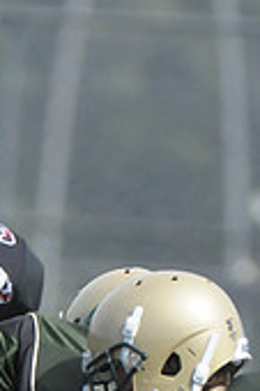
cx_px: -33
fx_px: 16618
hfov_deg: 0.9
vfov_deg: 1.3
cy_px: 637
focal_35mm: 1531
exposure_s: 1/8000
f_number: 4
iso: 1600
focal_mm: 300
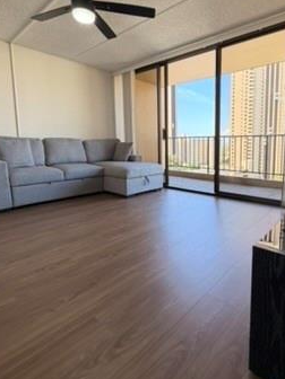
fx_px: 220
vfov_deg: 81.5
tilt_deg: -5.8
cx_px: 191
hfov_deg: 64.2
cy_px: 169
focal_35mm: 20
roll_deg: -0.5
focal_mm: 2.22
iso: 64
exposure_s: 1/120
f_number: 2.2
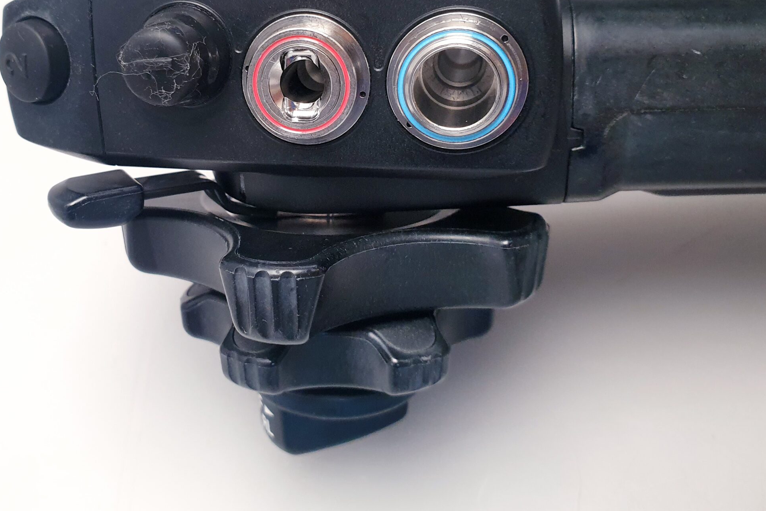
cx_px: 283
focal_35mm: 36
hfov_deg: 52.5
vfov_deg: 36.4
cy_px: 157
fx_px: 766
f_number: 2.4
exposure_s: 1/100
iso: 200
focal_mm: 4.3
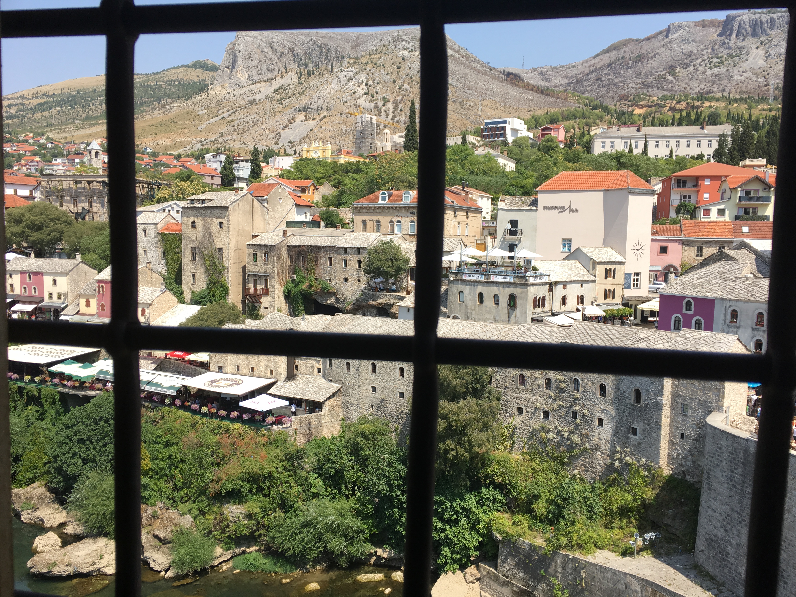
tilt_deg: -5.5
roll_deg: -0.9
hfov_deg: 61.7
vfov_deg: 48.2
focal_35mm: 29
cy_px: 298
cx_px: 398
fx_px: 667
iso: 25
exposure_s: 1/894
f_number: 2.2
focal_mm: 4.15
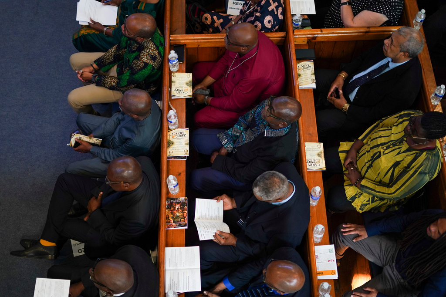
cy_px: 148
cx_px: 223
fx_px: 619
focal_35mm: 50
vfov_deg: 27.0
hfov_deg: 39.6
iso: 1000
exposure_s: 1/800
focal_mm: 50
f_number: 1.8
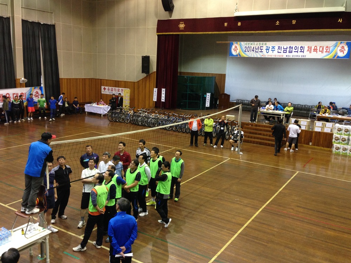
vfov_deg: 41.8
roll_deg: -4.0
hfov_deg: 54.0
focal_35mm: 34
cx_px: 179
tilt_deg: -7.7
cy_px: 132
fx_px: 345
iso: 125
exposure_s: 1/20
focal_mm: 4.12
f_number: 2.4
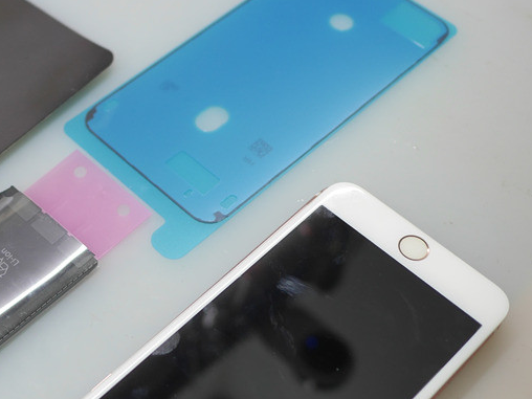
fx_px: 907
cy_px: 231
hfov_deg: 31.5
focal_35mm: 59
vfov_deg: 24.8
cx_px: 73
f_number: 2
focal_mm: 15
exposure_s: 1/160
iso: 200
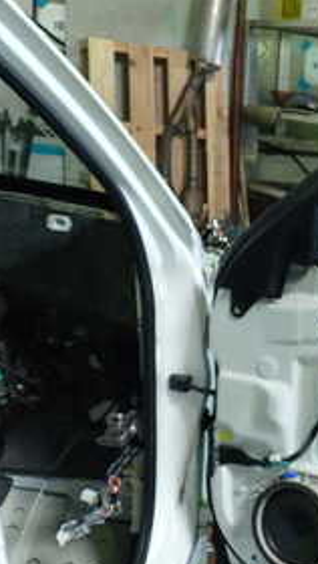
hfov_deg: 15.1
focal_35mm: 70
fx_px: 1047
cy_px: 350
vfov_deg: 30.0
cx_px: 564
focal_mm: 5.4
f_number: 2.3
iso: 200
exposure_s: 1/40
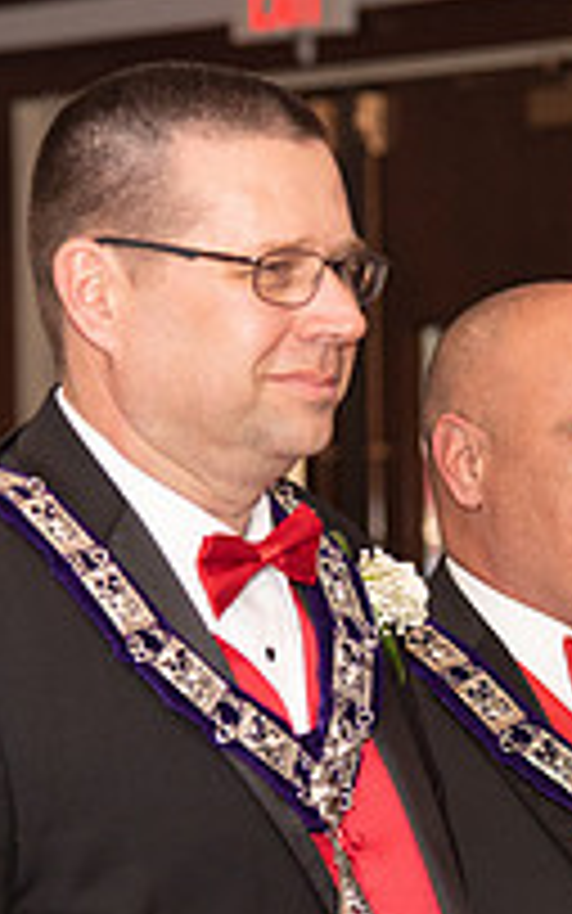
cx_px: 577
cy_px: 669
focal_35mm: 239
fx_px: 5957
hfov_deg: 5.5
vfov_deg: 8.8
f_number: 4
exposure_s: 1/200
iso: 800
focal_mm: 82
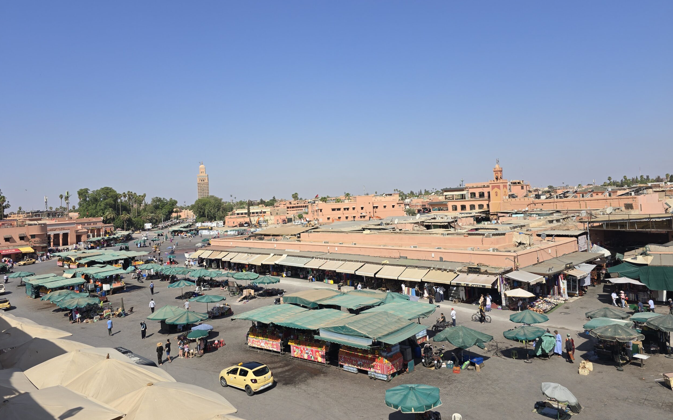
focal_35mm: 25
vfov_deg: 49.2
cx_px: 330
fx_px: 458
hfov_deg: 72.5
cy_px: 190
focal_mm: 6.3
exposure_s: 1/1076
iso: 12
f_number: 1.7
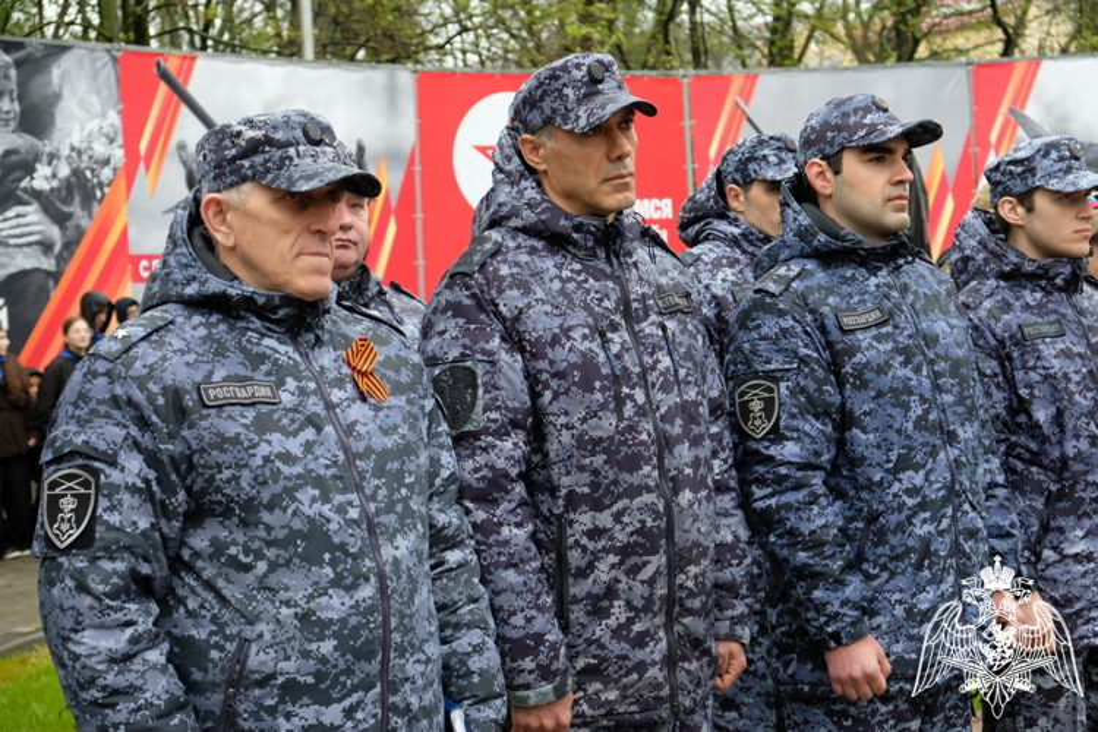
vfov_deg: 21.2
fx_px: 1952
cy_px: 366
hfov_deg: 31.4
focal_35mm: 64
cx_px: 549
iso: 4000
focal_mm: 42.5
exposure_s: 1/1700
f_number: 5.6
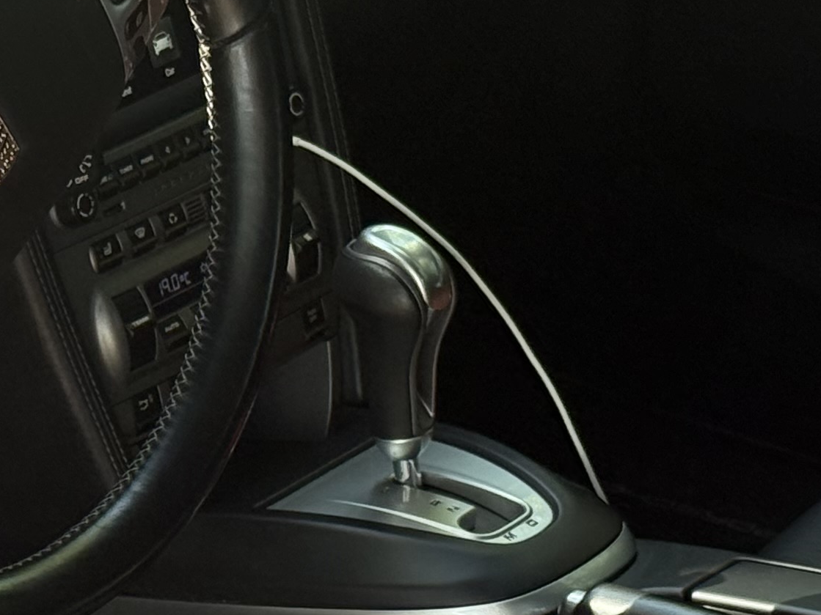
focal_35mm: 173
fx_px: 4103
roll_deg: -0.1
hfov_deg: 11.3
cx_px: 65
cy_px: 581
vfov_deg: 8.5
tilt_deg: -26.2
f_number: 1.78
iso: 160
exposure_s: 1/180
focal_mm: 6.76
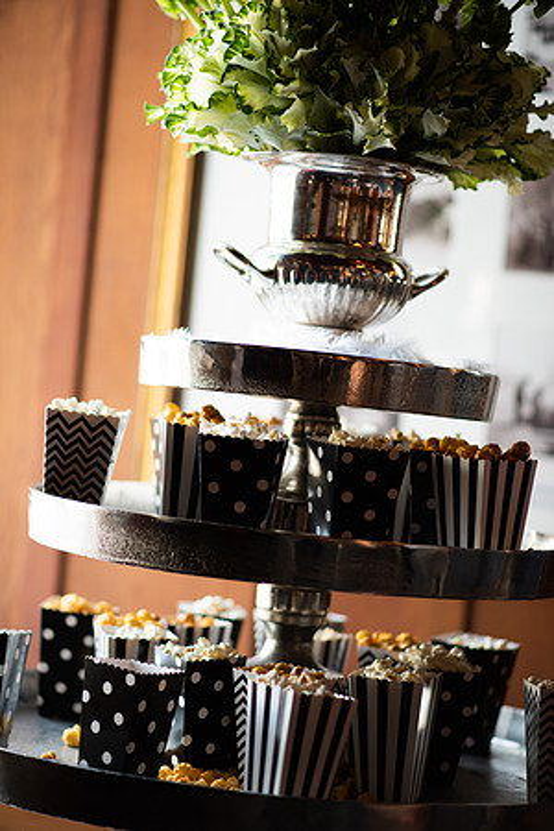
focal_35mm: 85
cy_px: 416
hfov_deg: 16.1
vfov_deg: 23.9
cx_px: 277
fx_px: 1962
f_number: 2
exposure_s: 1/320
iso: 800
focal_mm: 85
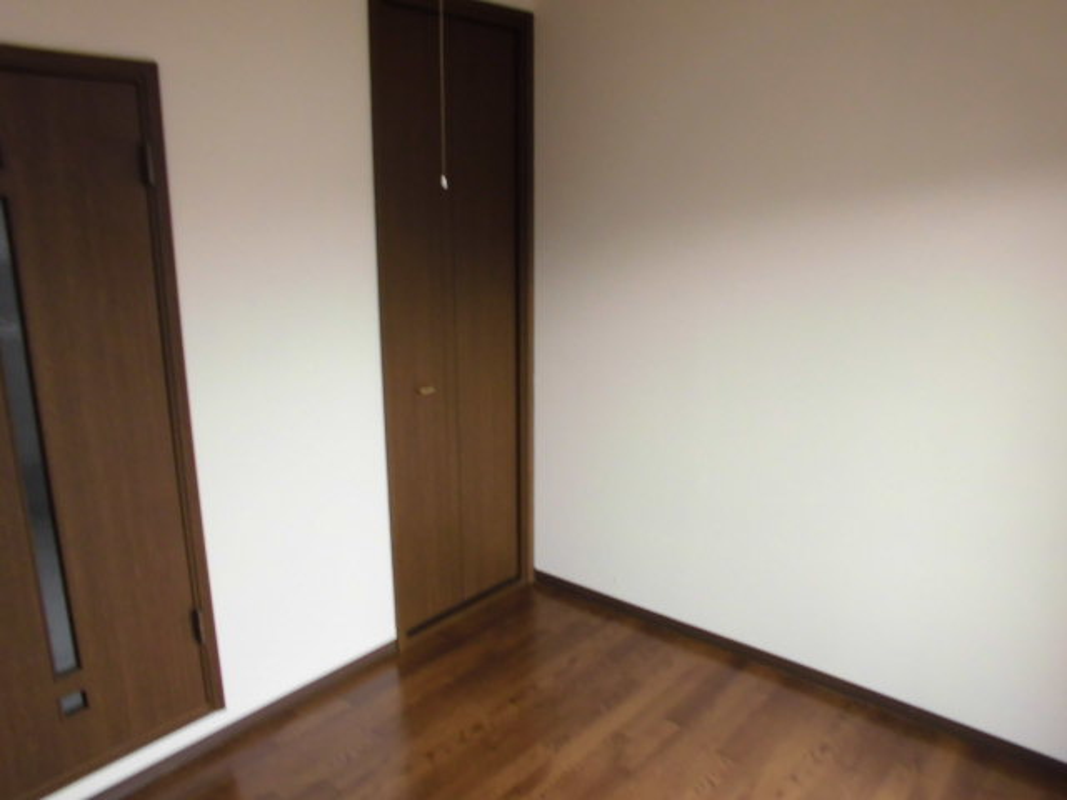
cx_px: 534
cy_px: 400
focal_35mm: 26
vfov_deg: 53.1
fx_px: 801
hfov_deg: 67.3
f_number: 3.5
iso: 200
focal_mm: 4.6
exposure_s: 1/60
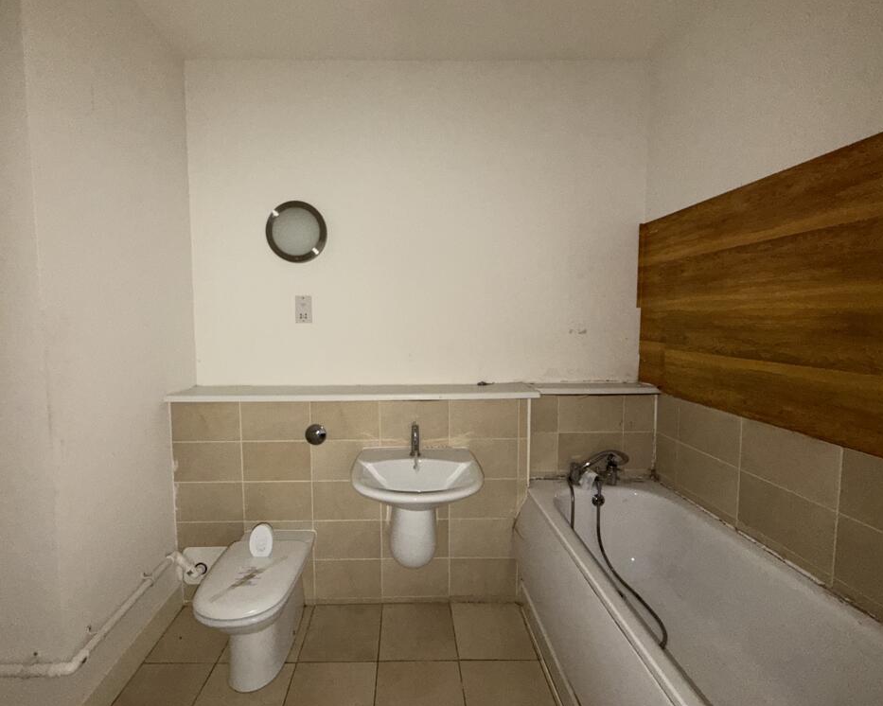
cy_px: 345
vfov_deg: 84.0
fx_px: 392
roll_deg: -0.2
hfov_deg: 96.6
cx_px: 409
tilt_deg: -4.2
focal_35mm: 15
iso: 200
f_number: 2.2
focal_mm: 2.22
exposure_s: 1/46
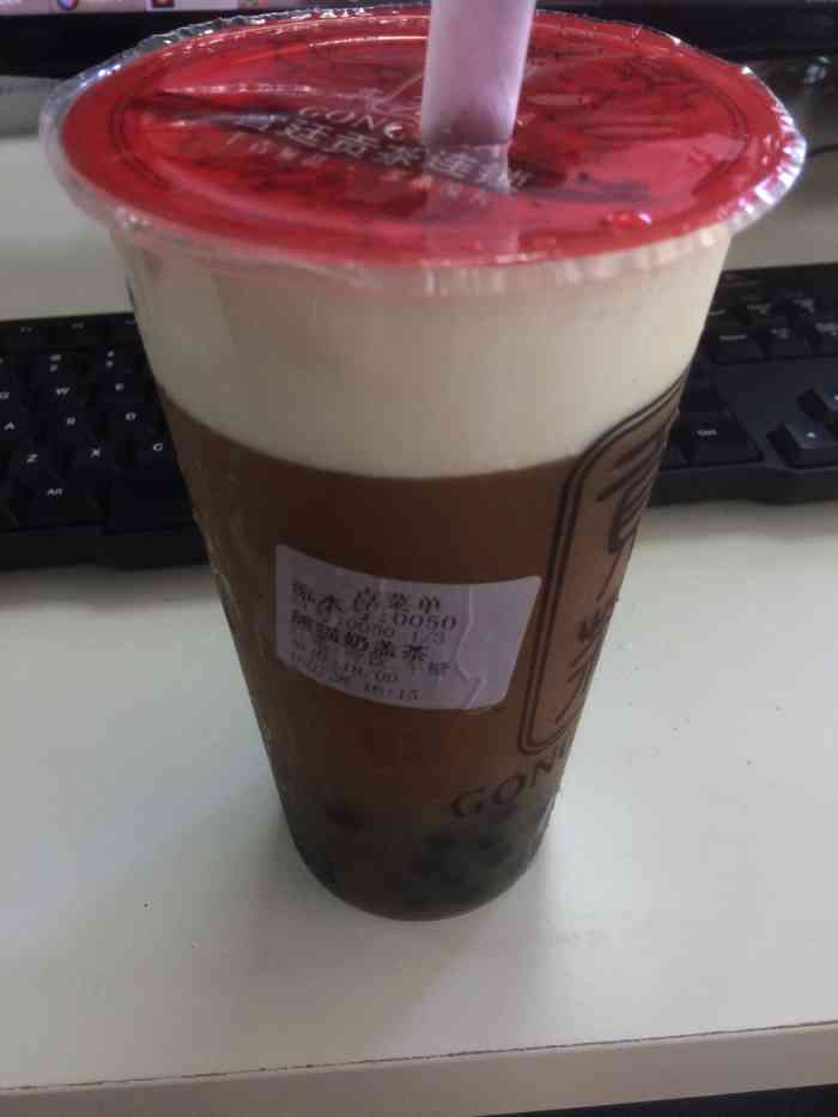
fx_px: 936
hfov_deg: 48.2
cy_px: 558
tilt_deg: -44.5
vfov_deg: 61.7
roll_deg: +2.1
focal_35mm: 29
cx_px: 419
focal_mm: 4.15
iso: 40
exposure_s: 1/33
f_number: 2.2
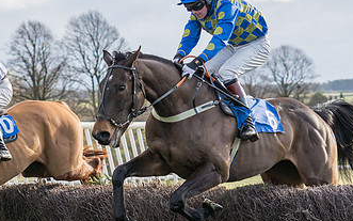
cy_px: 142
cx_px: -8
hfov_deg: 12.4
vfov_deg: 7.9
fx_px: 1607
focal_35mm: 167
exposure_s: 1/1250
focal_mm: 70
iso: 400
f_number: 4
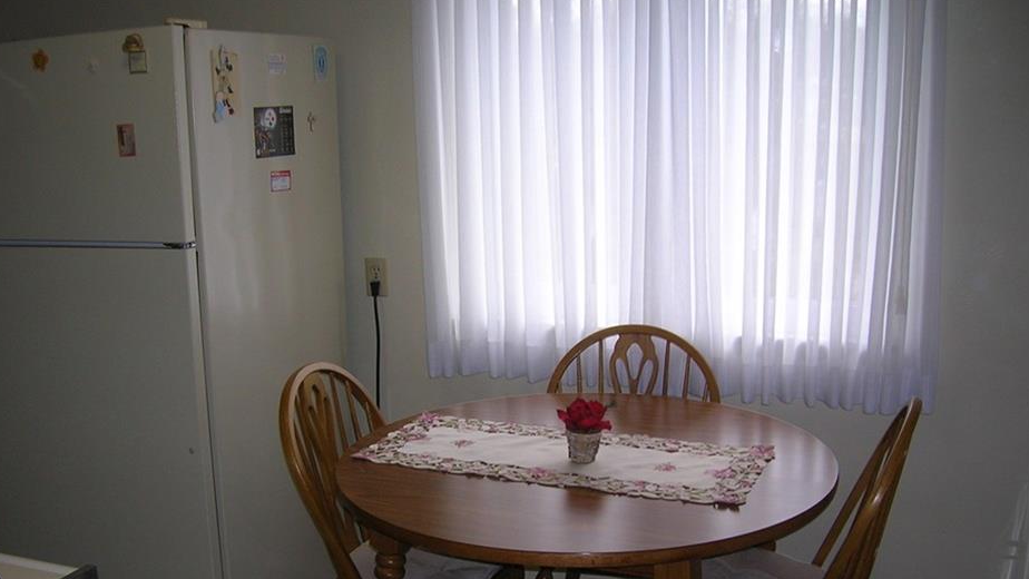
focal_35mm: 41
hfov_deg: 49.3
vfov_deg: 28.8
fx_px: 1119
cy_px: 400
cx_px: 466
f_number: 2.9
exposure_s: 1/30
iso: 50
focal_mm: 5.7
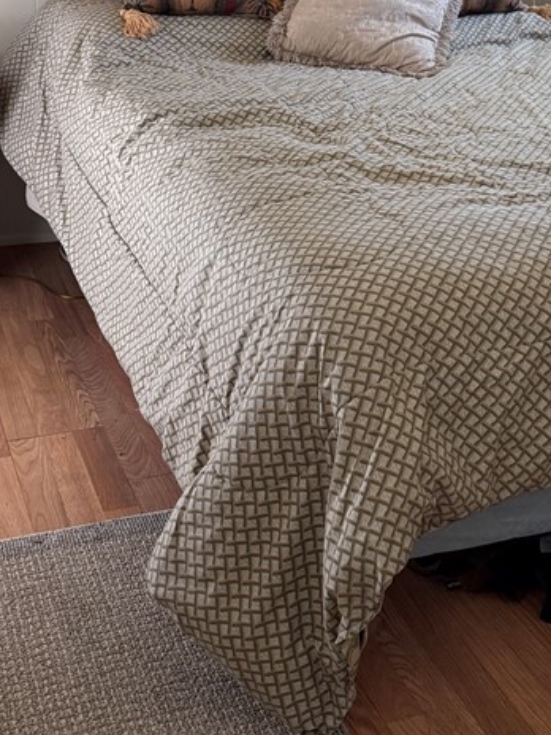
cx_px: 332
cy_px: 139
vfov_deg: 35.0
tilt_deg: -13.5
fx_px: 1125
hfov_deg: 27.5
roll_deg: -4.5
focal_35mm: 53
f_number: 1.78
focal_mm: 6.76
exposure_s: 1/81
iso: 200
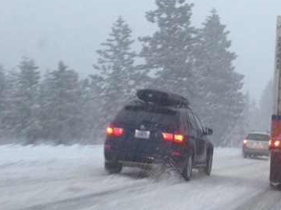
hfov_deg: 21.2
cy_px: 122
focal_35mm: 89
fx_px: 722
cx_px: 282
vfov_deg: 16.6
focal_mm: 4.13
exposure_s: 1/20
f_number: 2.4
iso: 100
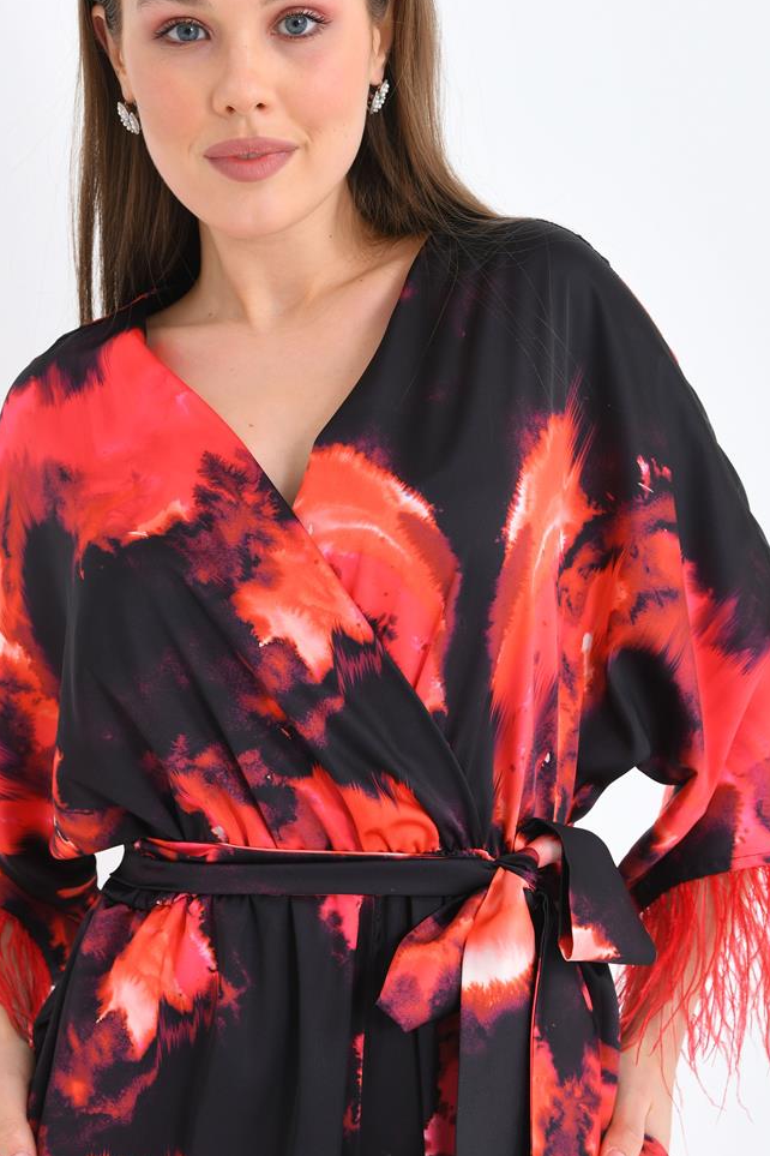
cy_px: 642
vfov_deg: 25.0
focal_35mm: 81
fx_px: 2599
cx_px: 329
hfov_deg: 16.8
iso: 125
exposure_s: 1/125
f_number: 6.3
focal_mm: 52
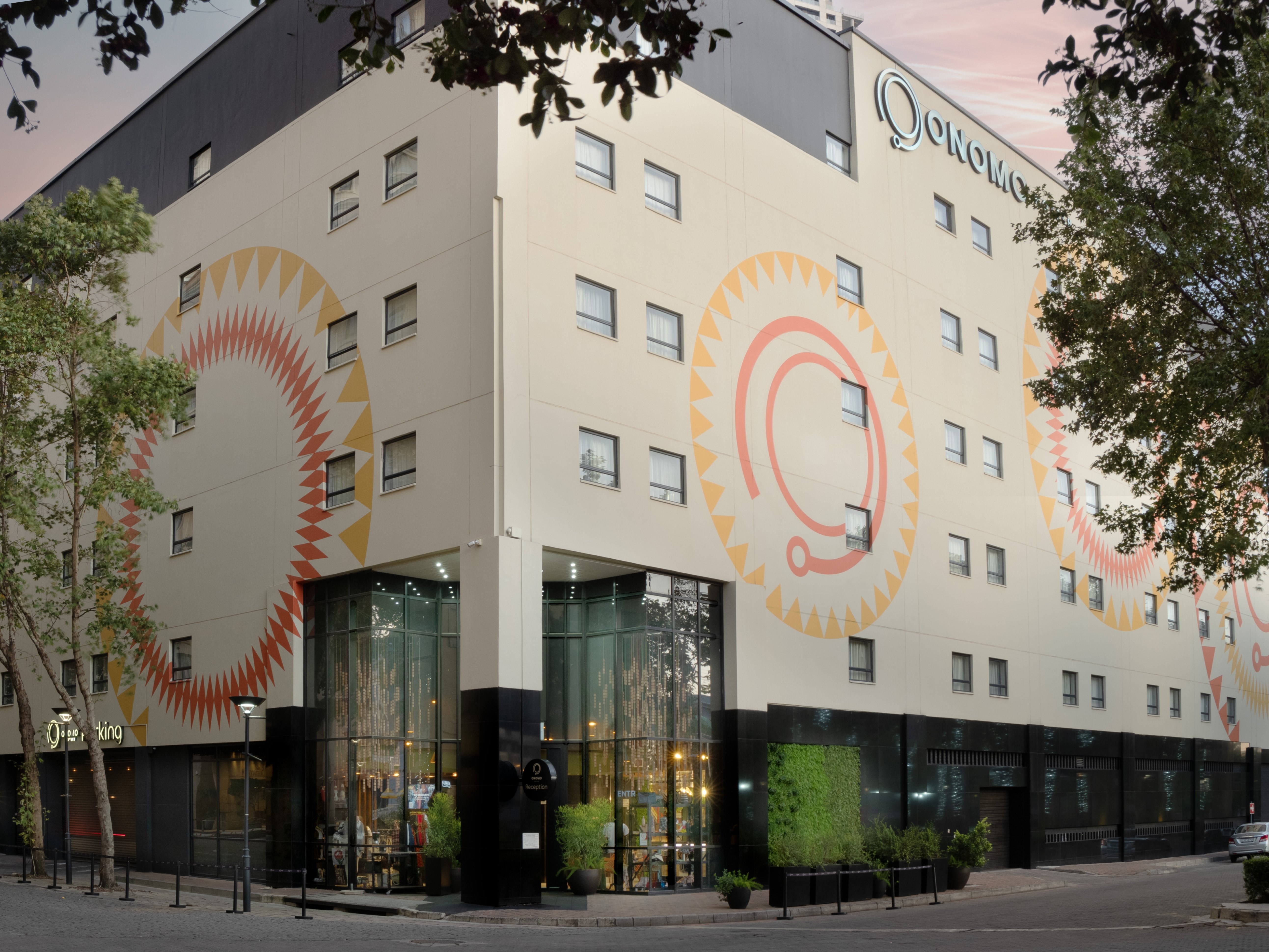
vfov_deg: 44.2
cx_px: 634
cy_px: 476
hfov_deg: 56.8
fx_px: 1173
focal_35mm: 32
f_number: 8
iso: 200
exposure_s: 1/4
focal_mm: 16
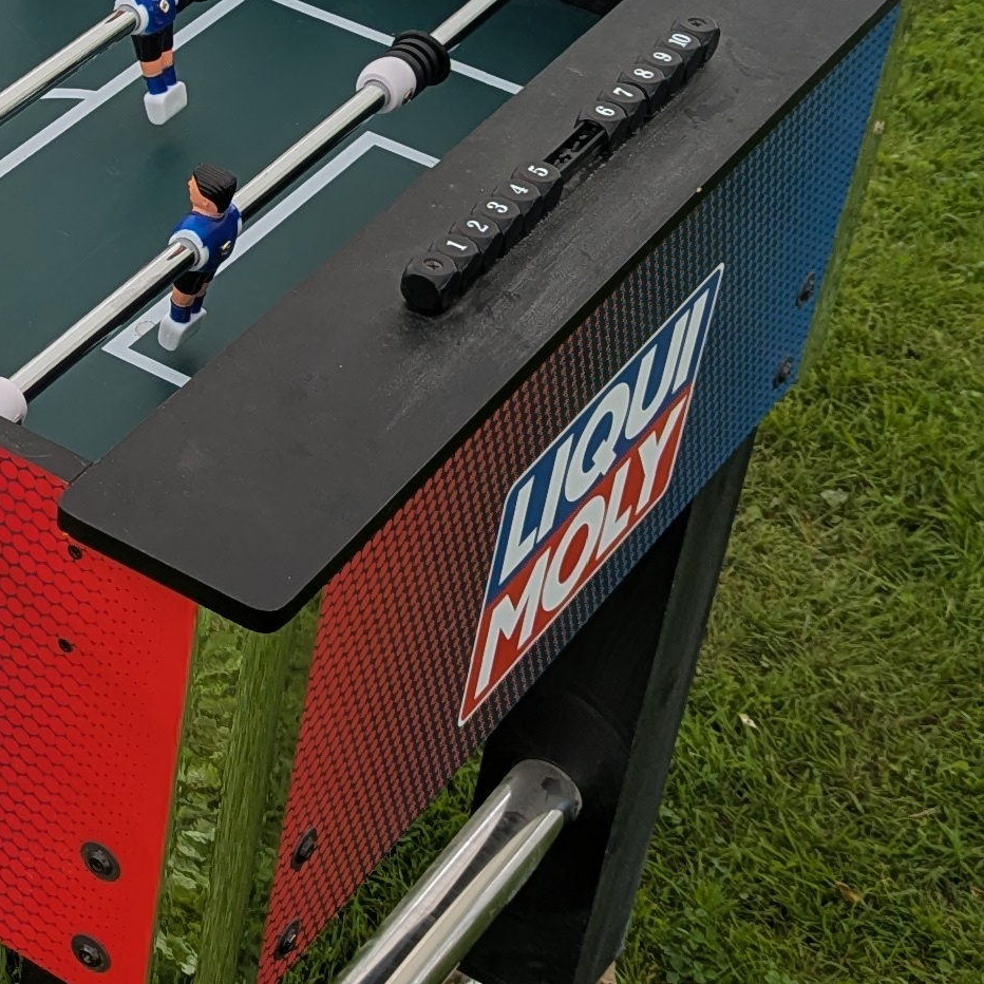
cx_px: -148
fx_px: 2991
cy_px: 154
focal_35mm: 93
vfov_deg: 18.5
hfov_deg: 17.9
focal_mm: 6.81
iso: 44
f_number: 1.85
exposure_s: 1/347
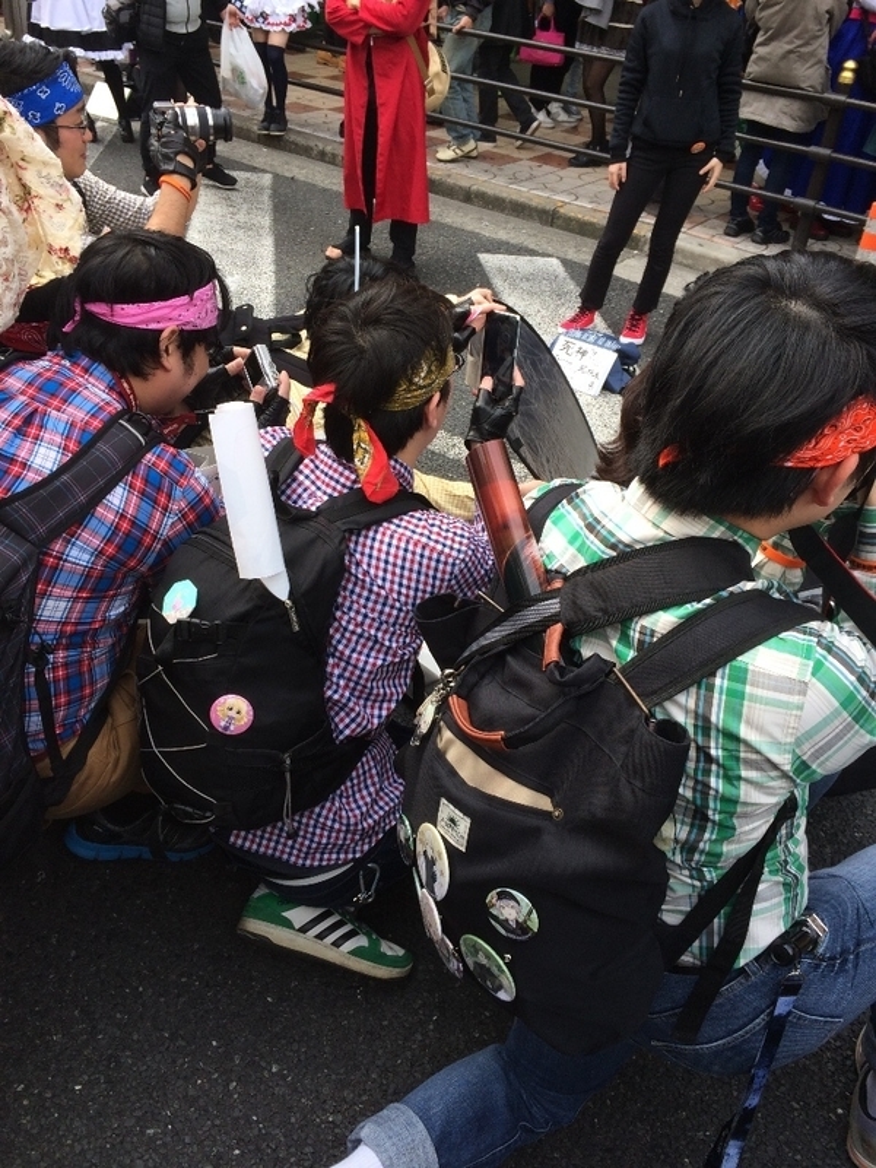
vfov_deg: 61.7
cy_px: 584
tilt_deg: -35.8
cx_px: 438
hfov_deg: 48.2
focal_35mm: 29
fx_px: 979
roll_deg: -4.8
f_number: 2.2
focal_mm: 4.15
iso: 32
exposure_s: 1/351
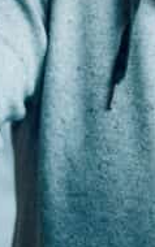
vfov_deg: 10.8
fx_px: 1296
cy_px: 10
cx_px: 128
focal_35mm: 192
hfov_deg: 6.8
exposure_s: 1/320
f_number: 1.4
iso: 160
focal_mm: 35
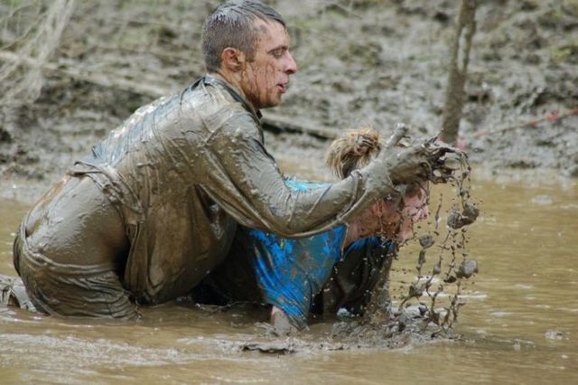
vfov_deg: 4.4
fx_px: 5055
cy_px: 192
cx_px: 289
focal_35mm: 315
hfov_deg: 6.5
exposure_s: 1/500
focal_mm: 210
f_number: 5
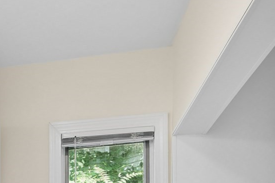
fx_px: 397
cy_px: 306
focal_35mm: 52
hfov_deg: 33.9
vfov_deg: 20.4
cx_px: -17
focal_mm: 14
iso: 640
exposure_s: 1/15
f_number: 9
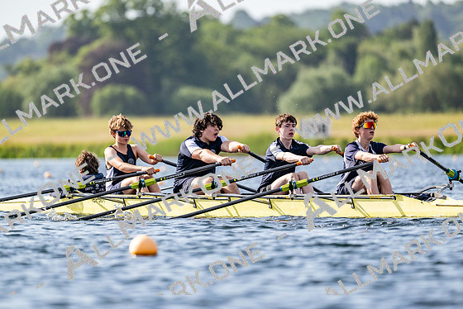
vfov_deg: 3.3
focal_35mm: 414
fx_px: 5327
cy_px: 153
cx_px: 233
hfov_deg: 5.0
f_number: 4.5
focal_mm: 400
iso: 450
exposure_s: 1/2500
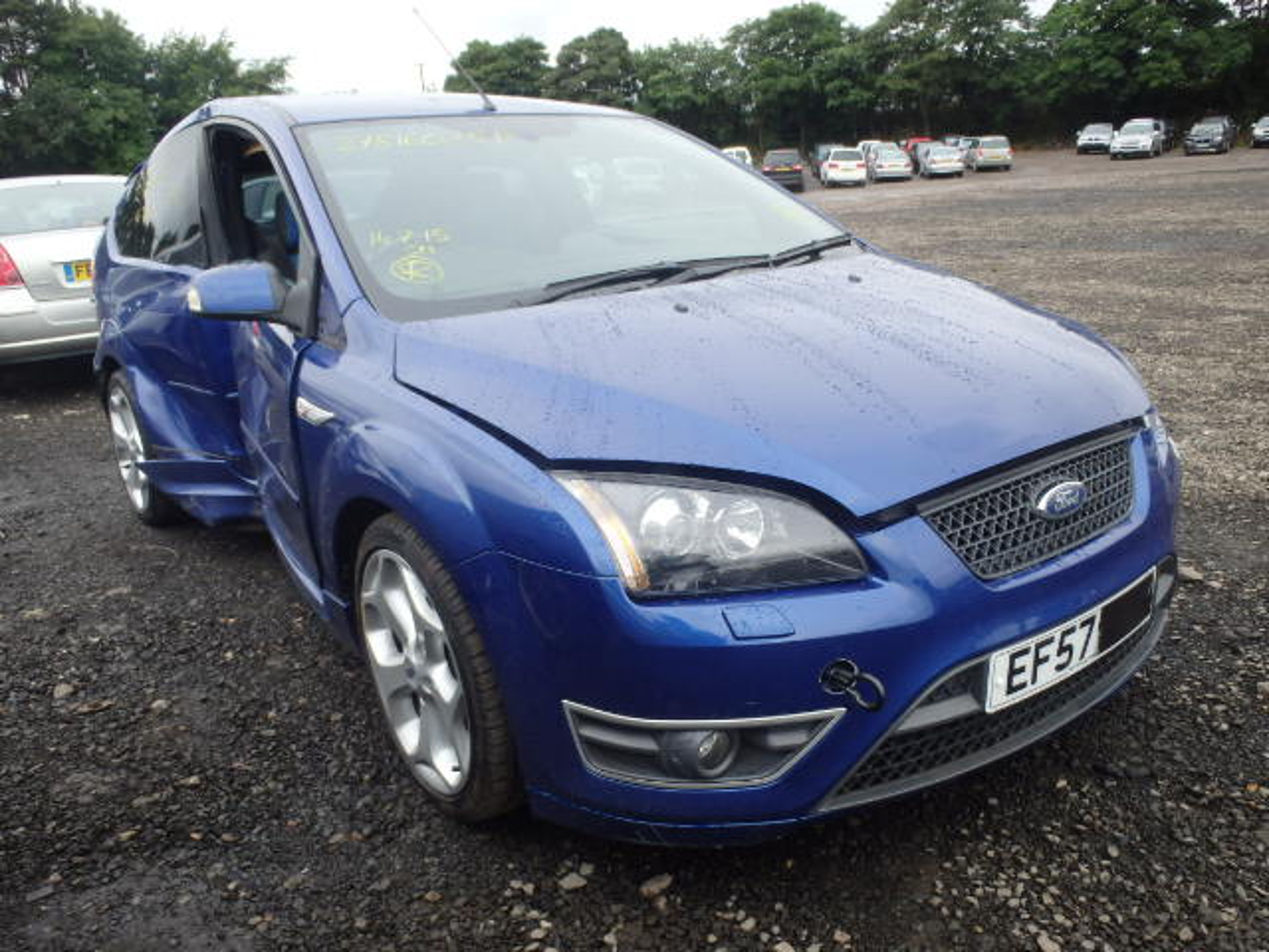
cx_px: 634
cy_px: 476
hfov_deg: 63.4
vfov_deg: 49.7
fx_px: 1026
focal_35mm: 28
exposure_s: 1/200
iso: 125
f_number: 3.9
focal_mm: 5
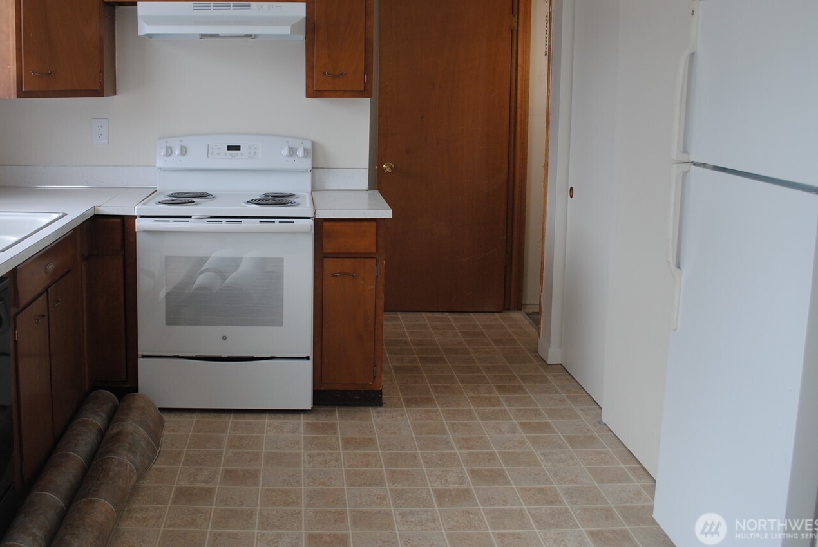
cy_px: 189
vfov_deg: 36.6
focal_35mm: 36
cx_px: 306
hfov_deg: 52.5
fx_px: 819
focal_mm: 18
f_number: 5
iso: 200
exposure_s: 1/100
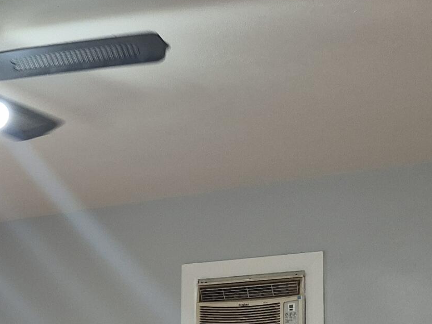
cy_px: 403
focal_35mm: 83
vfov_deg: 16.9
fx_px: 1036
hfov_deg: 20.5
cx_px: -195
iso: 80
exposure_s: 1/120
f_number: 1.8
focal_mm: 5.4
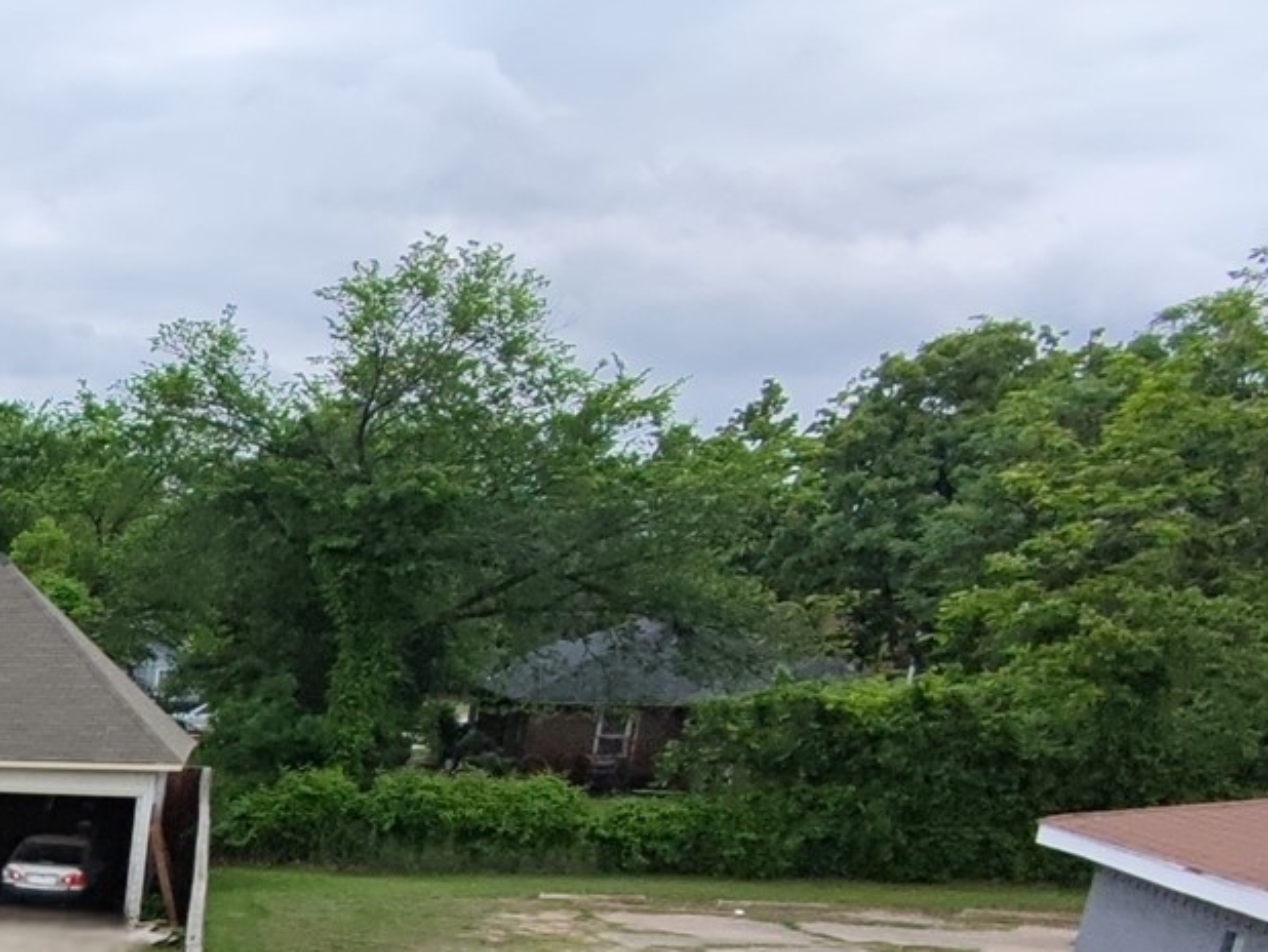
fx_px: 1942
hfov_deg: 25.8
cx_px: -679
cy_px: 1143
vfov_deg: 24.9
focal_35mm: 53
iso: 102
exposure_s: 1/1667
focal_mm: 16
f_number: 2.55
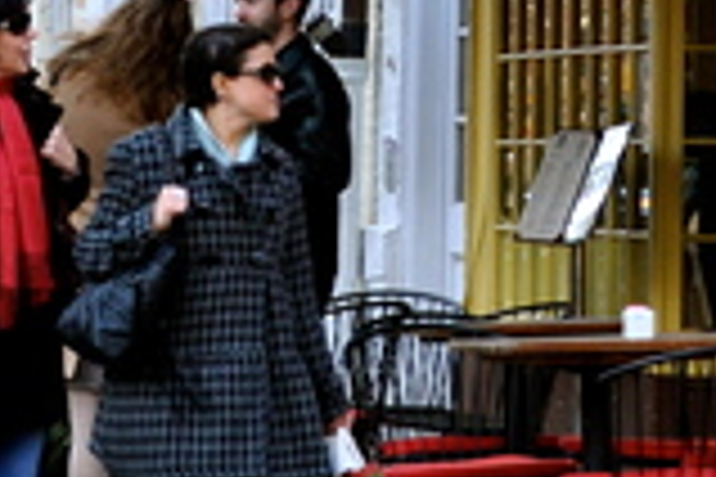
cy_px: -9
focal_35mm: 218
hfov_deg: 9.1
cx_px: 1247
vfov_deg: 6.3
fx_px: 4337
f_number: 5.6
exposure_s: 1/125
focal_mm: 35
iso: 360
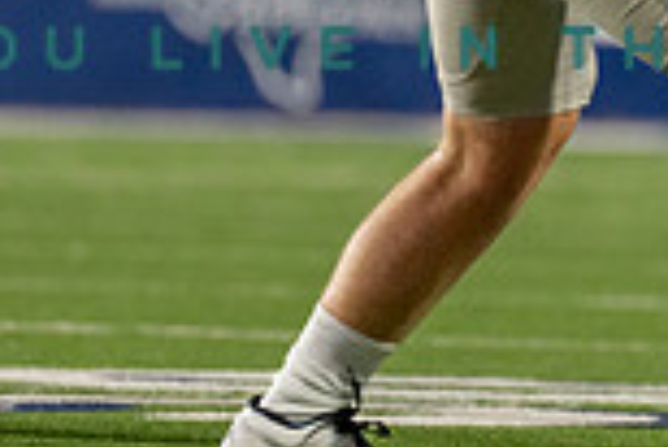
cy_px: 72
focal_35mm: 1023
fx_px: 19000
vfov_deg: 1.3
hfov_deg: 2.0
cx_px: 984
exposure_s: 1/2000
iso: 2000
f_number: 2.8
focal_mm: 200
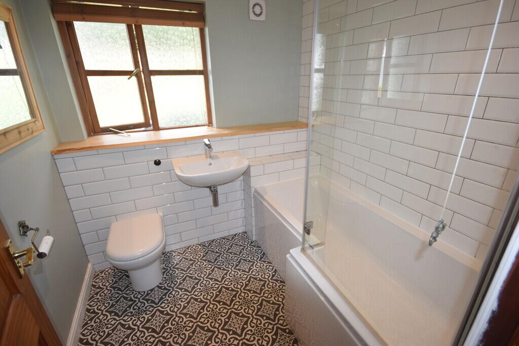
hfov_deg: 95.0
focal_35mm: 16
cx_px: 260
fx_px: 238
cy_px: 173
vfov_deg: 72.1
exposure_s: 1/125
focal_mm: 11
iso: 640
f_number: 5.6
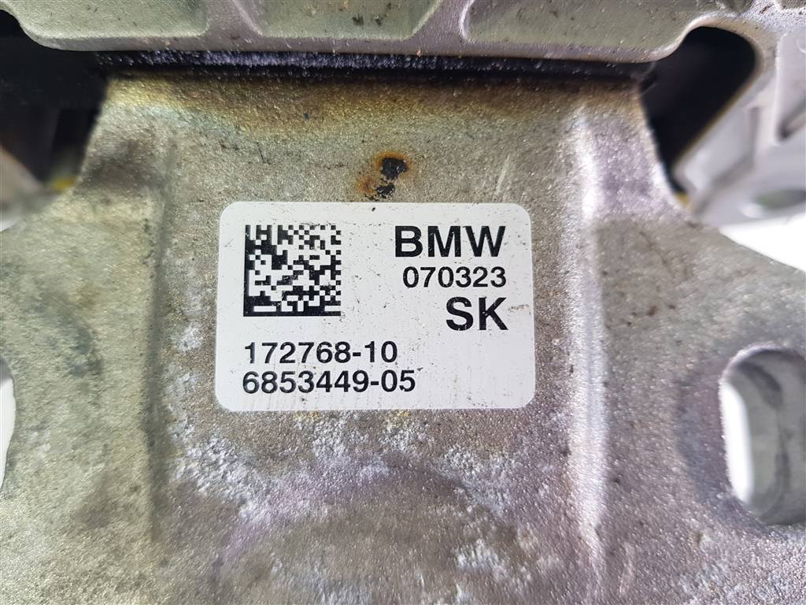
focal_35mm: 26
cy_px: 302
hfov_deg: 67.3
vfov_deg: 53.1
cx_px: 403
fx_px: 605
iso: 50
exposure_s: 1/50
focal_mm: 4.2
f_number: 1.7
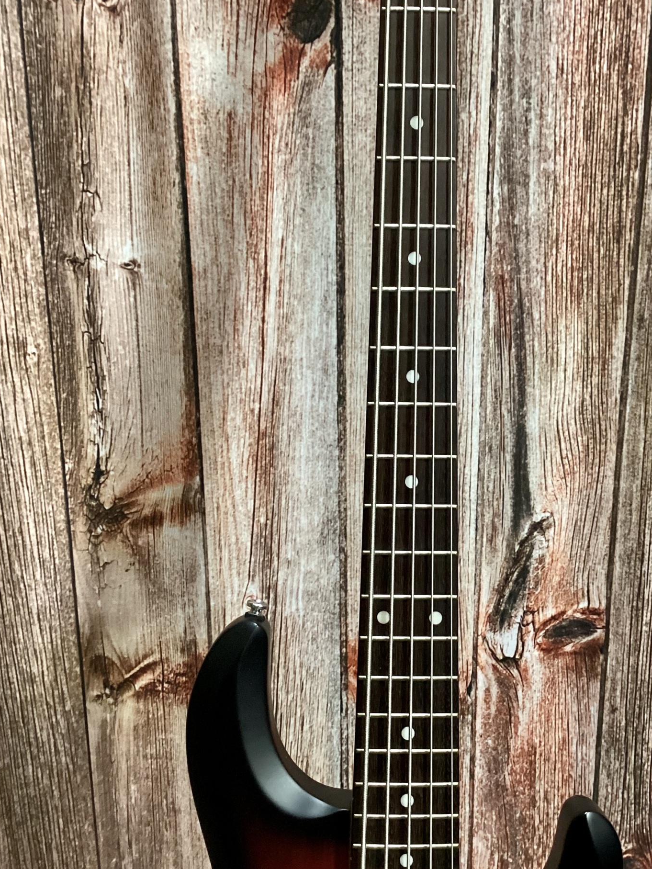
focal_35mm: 41
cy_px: 443
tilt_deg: -19.2
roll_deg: +0.0
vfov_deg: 45.8
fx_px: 1029
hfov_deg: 35.0
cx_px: 394
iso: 320
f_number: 2.4
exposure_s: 1/40
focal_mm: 3.3
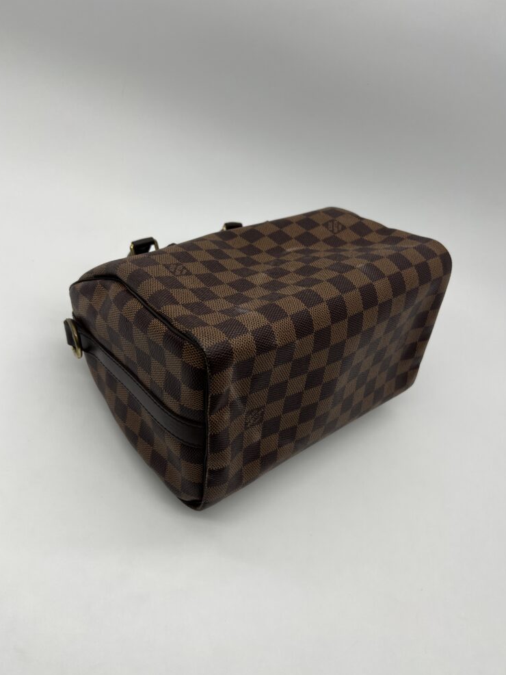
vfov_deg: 65.3
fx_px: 526
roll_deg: -21.7
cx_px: 247
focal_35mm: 27
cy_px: 350
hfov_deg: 51.4
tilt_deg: -44.7
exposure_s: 1/294
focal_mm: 5.7
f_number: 1.5
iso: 50
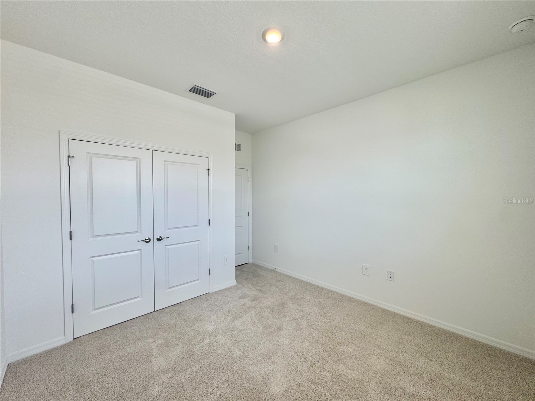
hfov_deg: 102.1
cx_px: 268
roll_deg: +0.2
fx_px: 216
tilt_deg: -1.4
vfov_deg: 85.7
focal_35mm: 14
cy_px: 200
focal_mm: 2.22
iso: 50
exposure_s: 1/120
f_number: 2.2
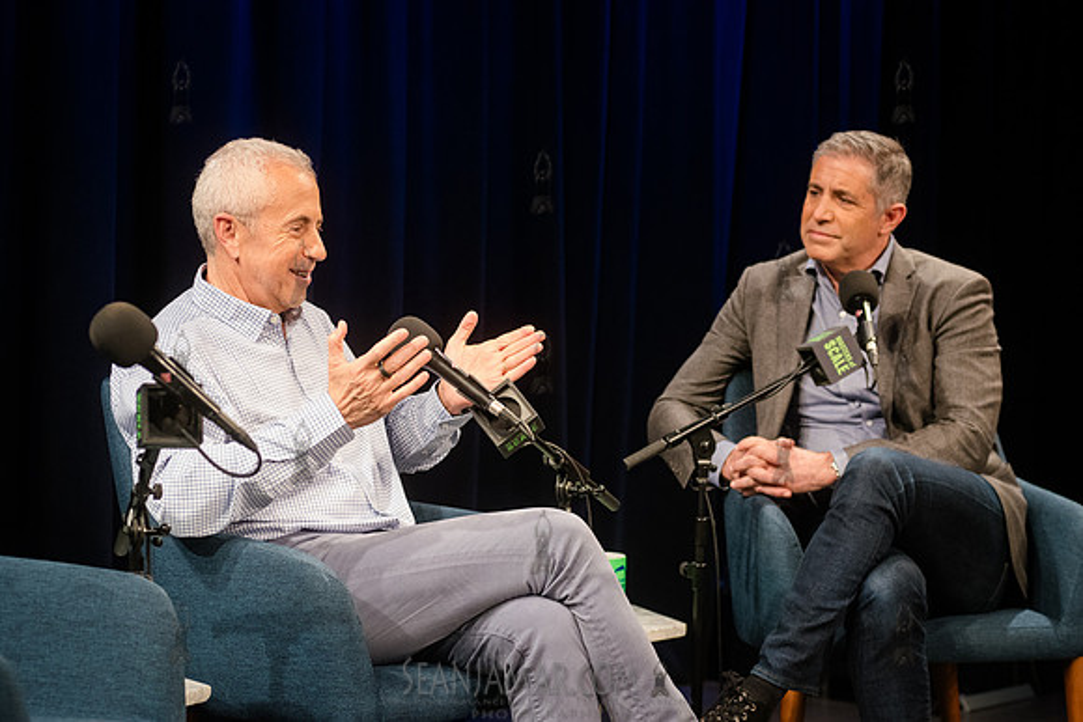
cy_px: 326
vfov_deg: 15.6
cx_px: 567
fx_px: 2642
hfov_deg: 23.2
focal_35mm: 88
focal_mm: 80
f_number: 4
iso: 3200
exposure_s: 1/320
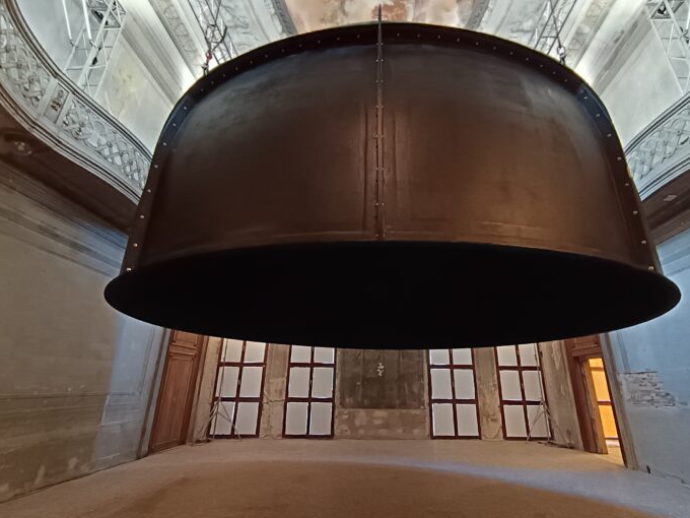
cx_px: 363
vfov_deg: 71.6
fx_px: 359
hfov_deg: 87.7
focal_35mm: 18
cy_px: 258
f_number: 2.2
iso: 770
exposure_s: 1/25
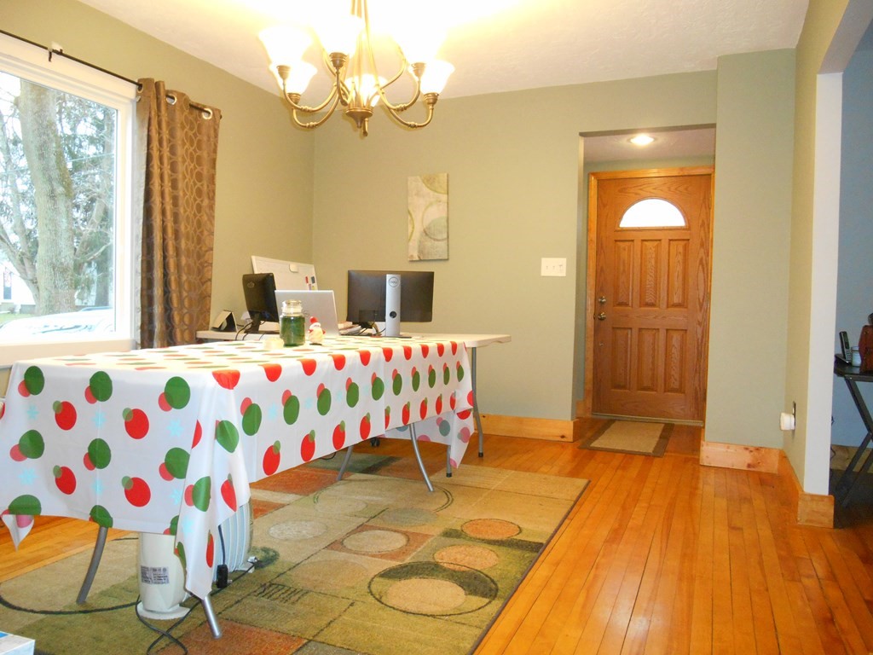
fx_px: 656
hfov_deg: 67.3
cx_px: 436
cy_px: 328
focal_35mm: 26
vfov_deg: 53.1
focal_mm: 4.7
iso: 500
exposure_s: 1/25
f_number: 3.4
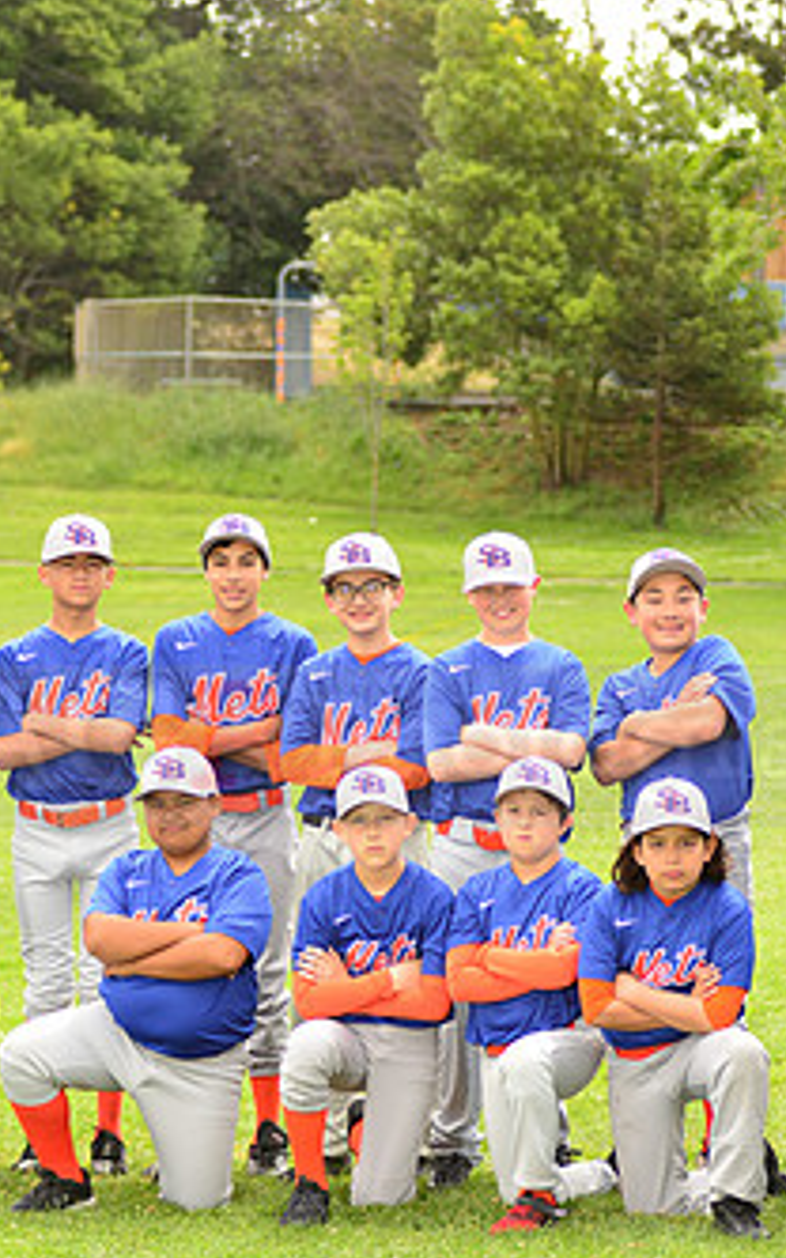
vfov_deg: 14.7
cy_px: 716
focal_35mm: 142
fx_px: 4869
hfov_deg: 9.2
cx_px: 567
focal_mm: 80
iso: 125
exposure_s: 1/250
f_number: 5
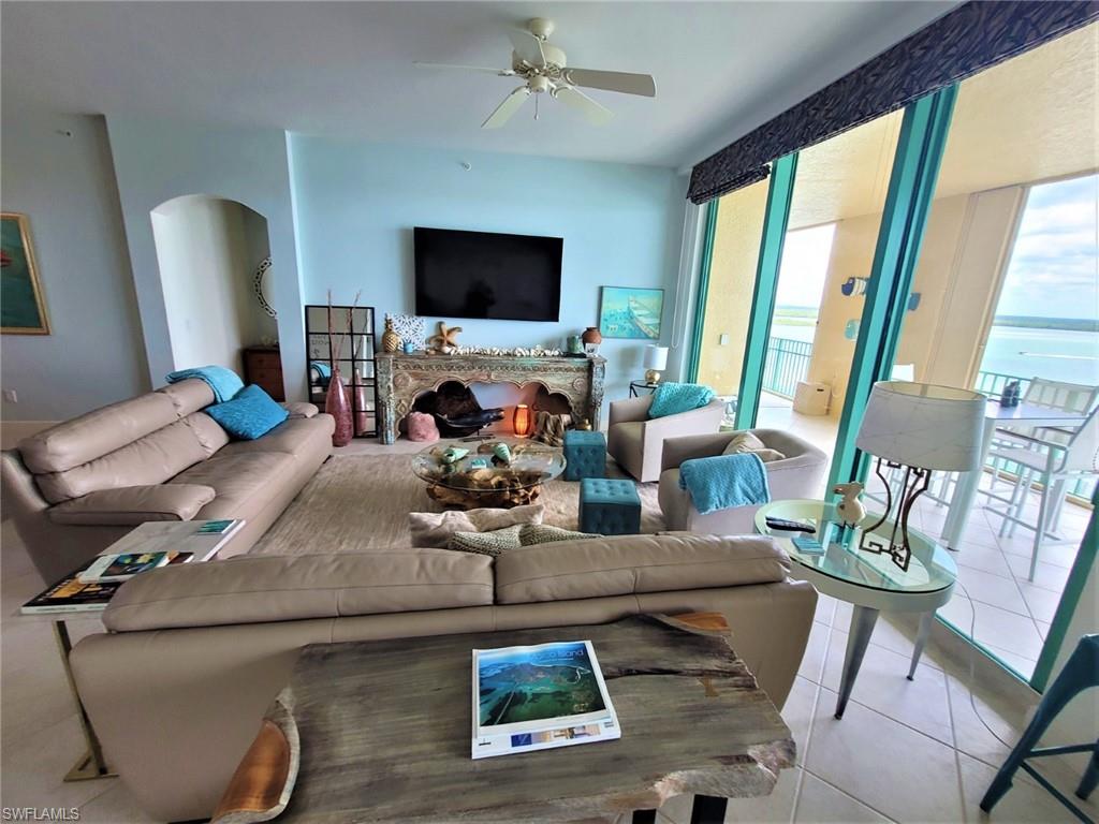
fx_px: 413
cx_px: 550
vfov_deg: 89.9
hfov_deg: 106.2
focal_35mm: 13
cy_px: 412
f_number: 2.2
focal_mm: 1.74
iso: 64
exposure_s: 1/59
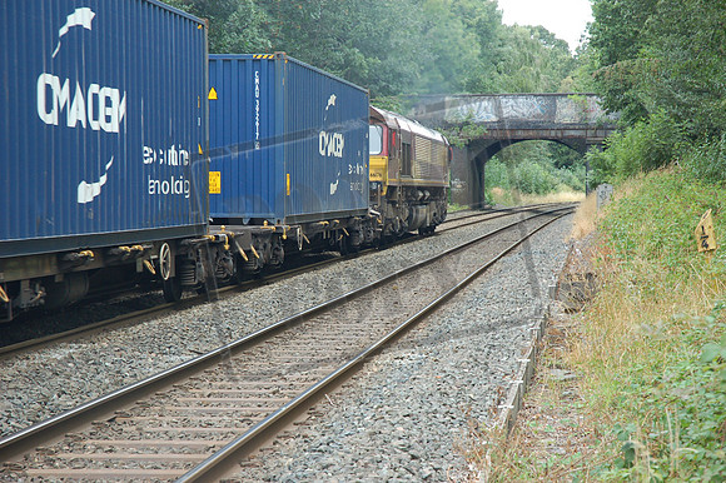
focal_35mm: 93
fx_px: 1874
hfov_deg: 21.9
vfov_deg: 14.7
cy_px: 242
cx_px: 363
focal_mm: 62
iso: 400
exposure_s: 1/200
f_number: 4.5
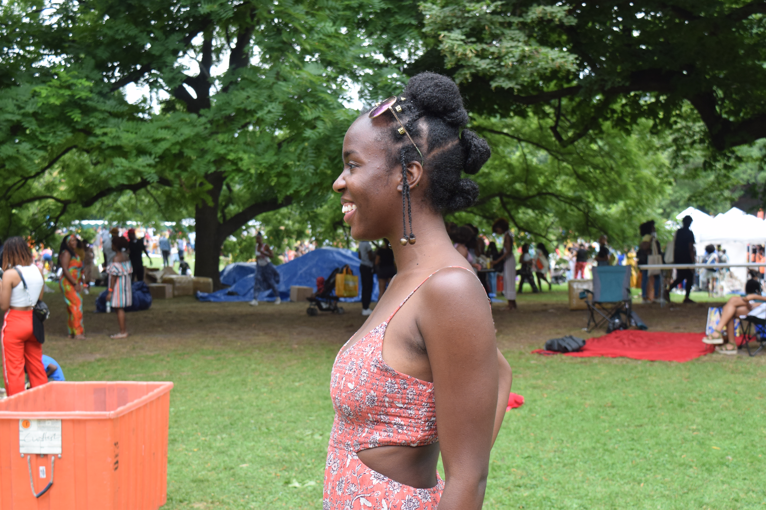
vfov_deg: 26.5
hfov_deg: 38.9
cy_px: 255
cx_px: 383
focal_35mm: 51
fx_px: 1085
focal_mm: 34
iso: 400
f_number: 6.3
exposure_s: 1/160
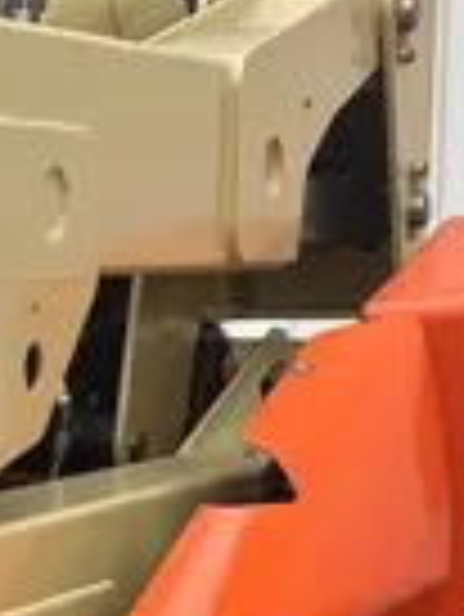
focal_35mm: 139
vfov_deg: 13.9
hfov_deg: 10.3
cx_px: -284
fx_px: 2480
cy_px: 677
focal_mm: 5.7
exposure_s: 1/632
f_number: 1.5
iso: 50
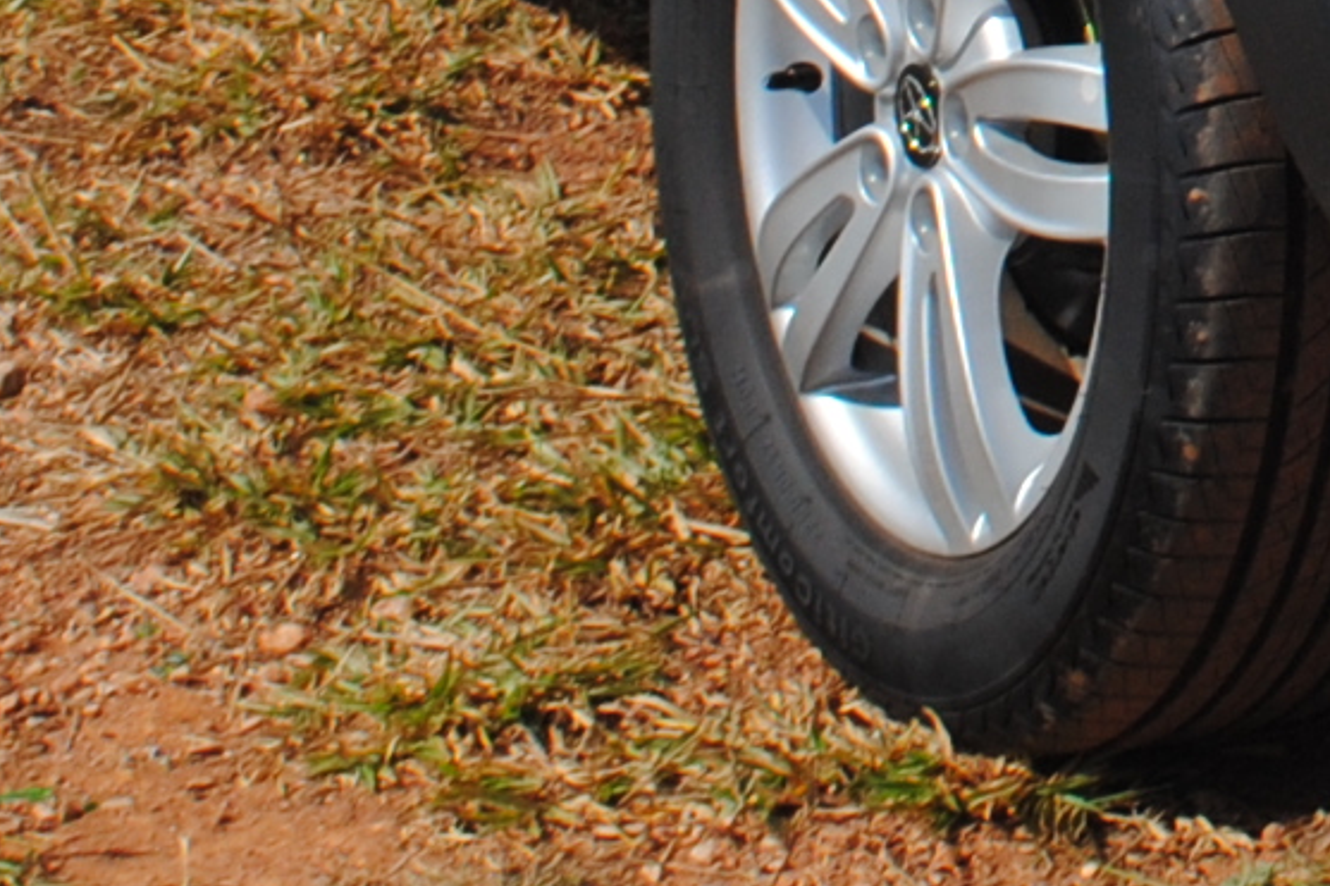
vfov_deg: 5.9
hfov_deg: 8.9
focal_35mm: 227
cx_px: 1867
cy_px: -881
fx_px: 8369
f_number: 11
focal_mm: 29
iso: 200
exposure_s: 1/500
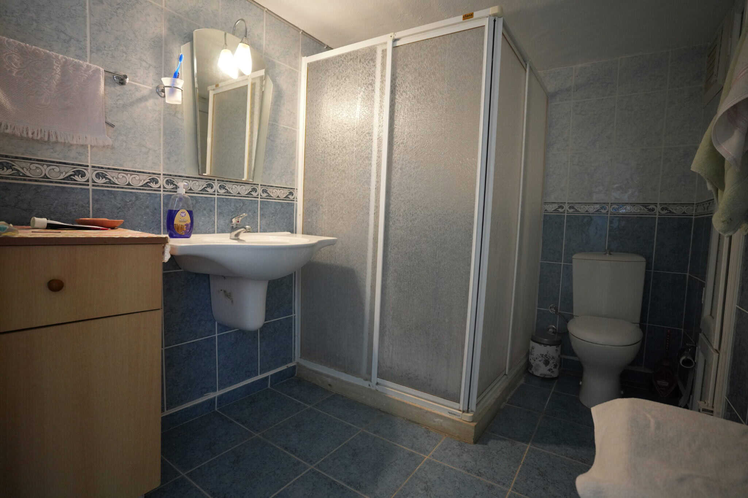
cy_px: 249
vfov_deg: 70.4
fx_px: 353
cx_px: 374
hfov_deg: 93.3
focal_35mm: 17
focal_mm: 17
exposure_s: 1/160
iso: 3200
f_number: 2.8
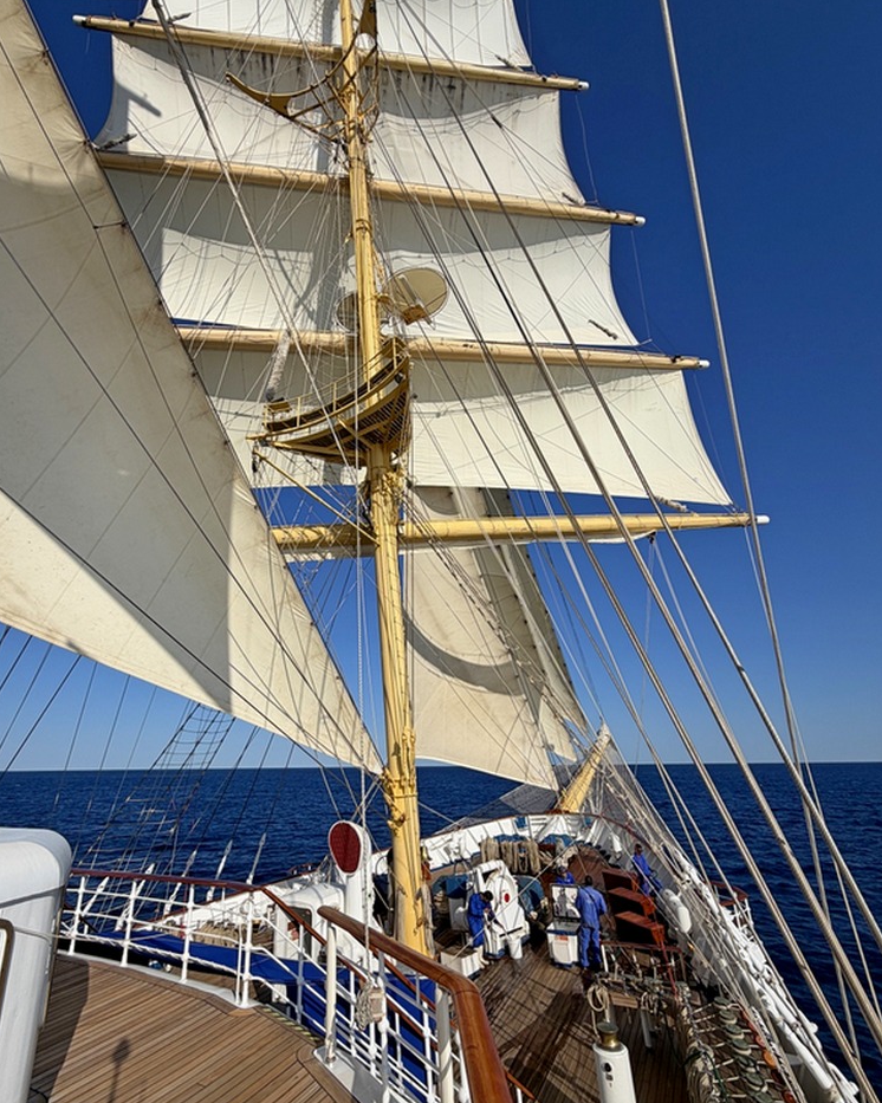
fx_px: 490
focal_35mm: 15
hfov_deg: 84.0
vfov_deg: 96.7
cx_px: 432
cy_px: 582
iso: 20
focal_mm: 2.22
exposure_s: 1/1901
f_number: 2.2
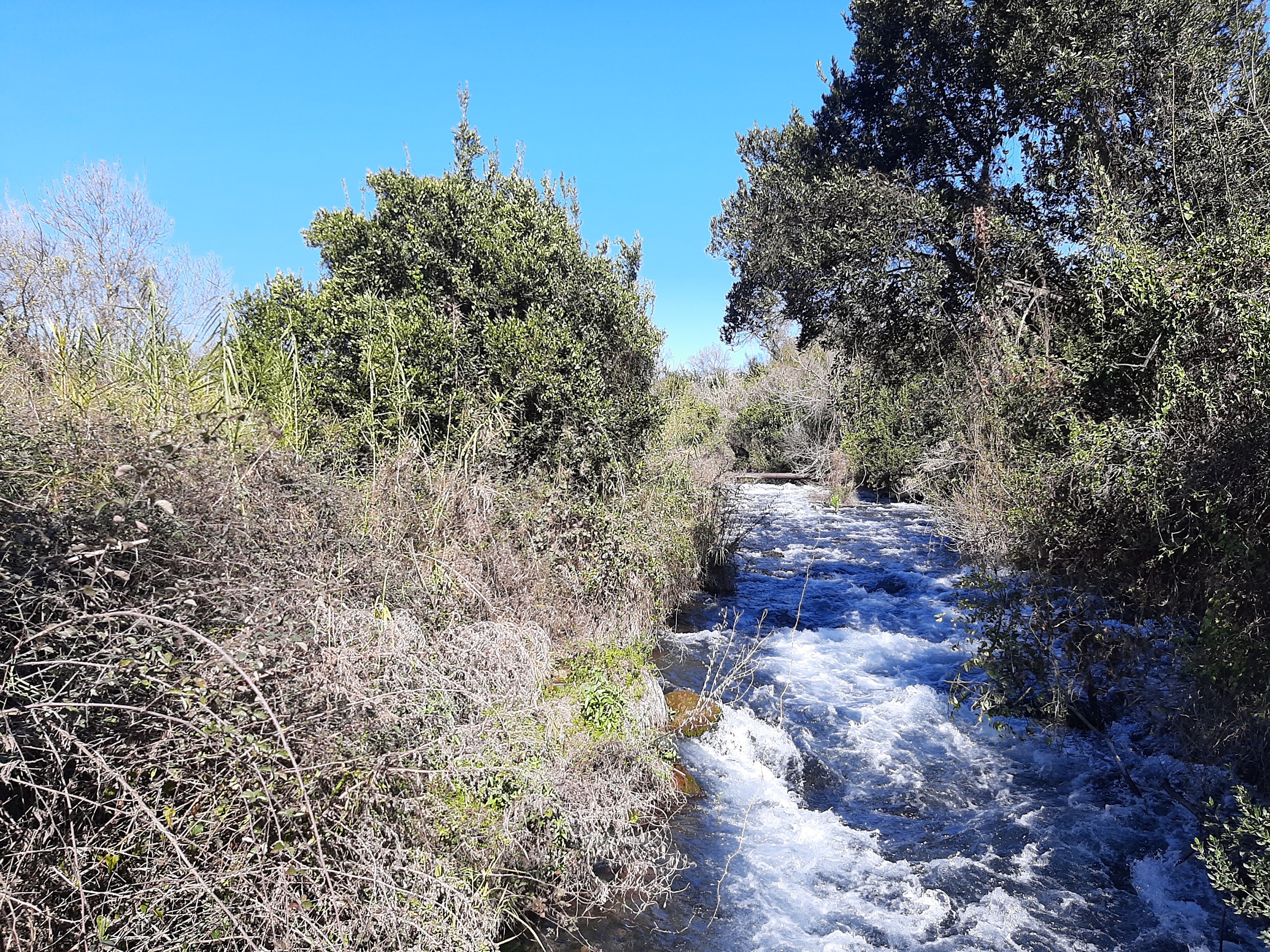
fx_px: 991
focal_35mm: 27
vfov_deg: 51.4
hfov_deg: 65.3
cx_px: 635
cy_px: 476
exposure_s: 1/1316
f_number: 1.7
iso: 40
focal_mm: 3.93
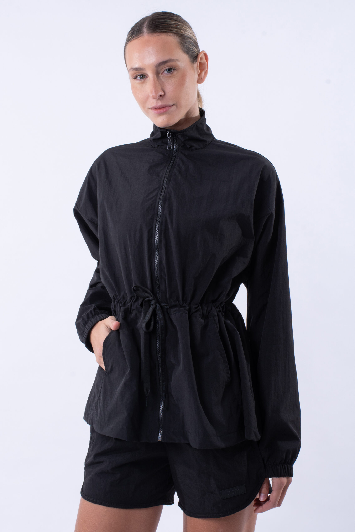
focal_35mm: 72
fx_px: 1065
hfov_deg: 18.9
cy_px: 266
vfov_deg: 28.1
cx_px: 178
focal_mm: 48
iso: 160
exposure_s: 1/160
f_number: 14
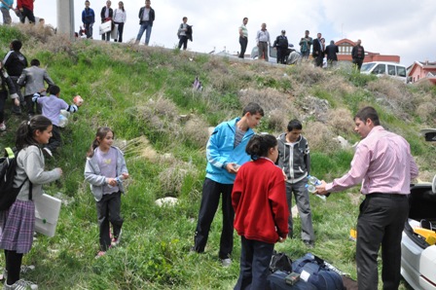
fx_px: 327
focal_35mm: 27
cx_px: 218
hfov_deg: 67.4
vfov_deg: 47.9
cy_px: 145
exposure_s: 1/1000
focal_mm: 18
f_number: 16
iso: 2500
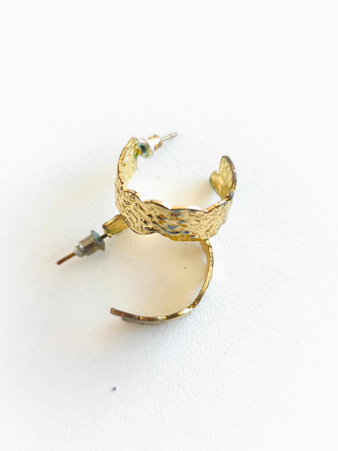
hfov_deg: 44.2
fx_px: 417
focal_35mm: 32
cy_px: 226
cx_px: 169
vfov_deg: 56.8
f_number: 1.65
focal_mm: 6.14
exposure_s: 1/10
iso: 50
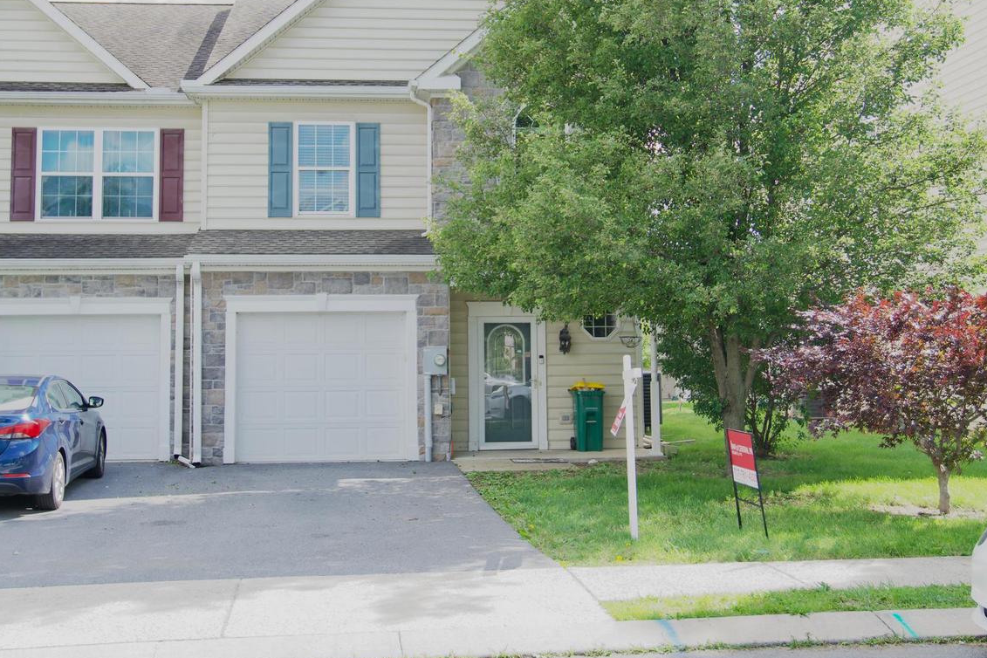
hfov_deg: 46.3
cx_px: 444
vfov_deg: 31.7
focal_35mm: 42
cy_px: 245
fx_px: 1151
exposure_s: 1/1250
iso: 500
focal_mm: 22
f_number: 2.8
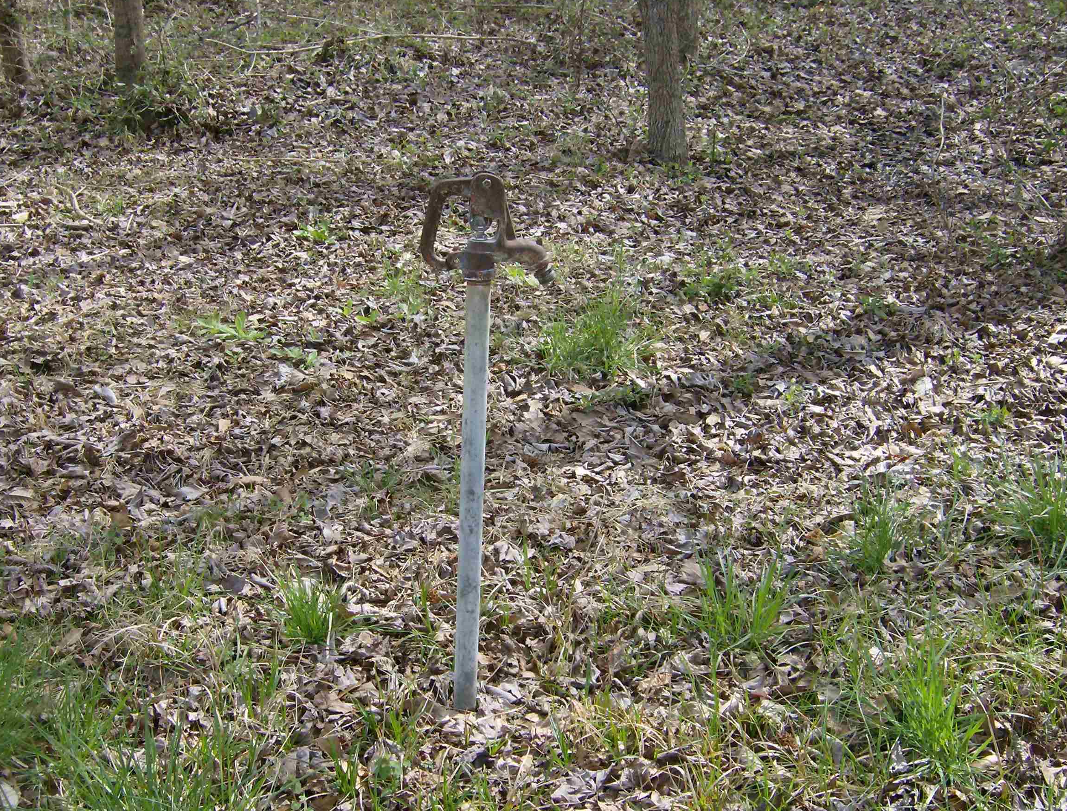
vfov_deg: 26.3
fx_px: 1734
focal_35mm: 56
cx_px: 490
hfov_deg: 34.2
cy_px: 451
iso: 100
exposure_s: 1/235
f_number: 5.1
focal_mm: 7.7
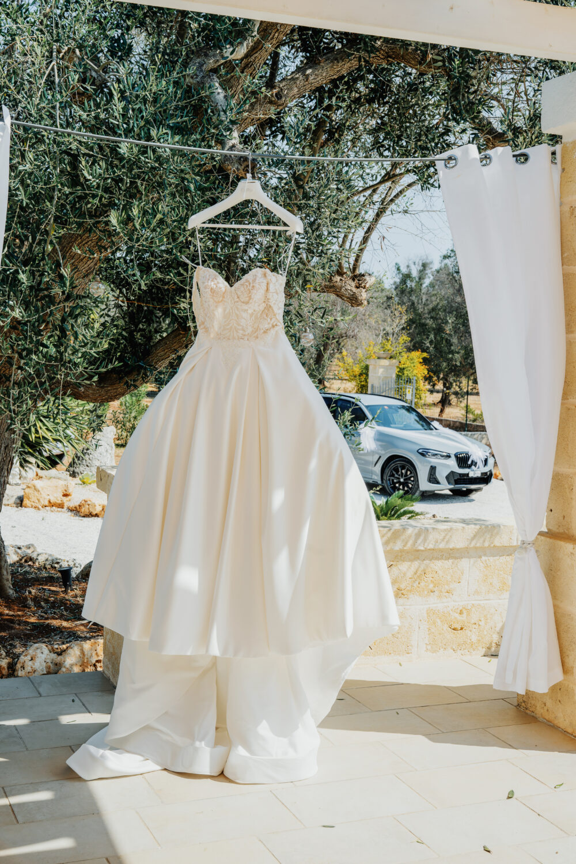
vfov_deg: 41.9
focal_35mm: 47
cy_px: 432
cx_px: 288
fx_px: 1128
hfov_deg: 28.6
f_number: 9
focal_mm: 47
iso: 250
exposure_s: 1/500
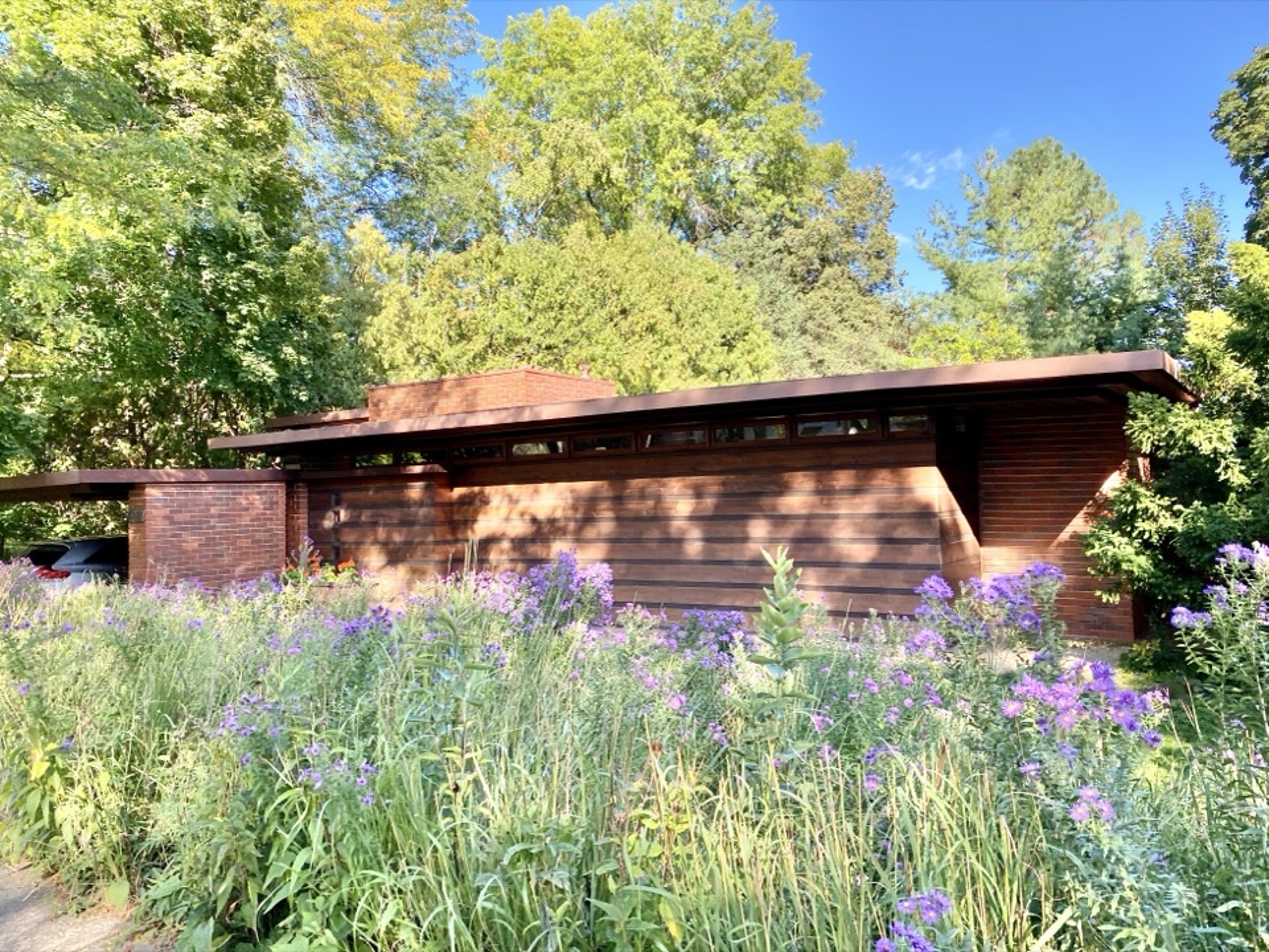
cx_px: 634
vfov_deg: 53.1
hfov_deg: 67.3
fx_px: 953
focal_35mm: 26
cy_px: 476
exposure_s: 1/415
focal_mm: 4.25
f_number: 1.8
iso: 32
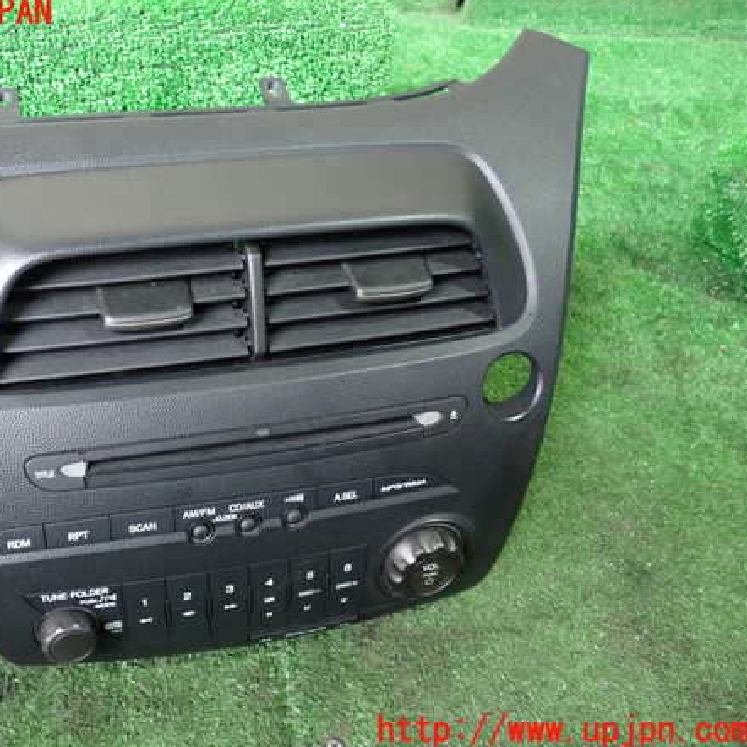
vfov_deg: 46.0
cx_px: 252
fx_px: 879
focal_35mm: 36
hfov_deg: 45.4
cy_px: 372
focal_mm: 5.4
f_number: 2.3
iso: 1000
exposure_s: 1/40
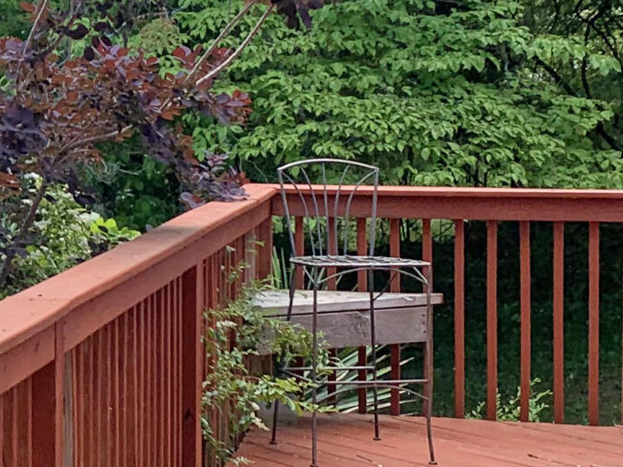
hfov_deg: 16.5
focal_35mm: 111
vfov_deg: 13.3
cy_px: 149
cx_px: -234
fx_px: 1997
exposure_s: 1/808
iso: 25
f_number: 1.8
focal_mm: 4.25
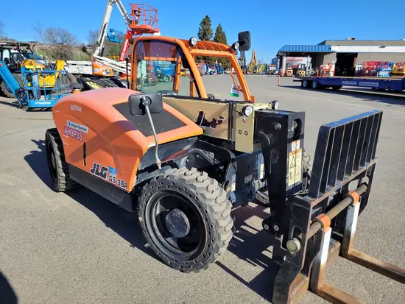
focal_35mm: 26
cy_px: 152
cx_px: 202
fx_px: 304
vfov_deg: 53.1
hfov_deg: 67.3
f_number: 1.8
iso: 40
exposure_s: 1/1732
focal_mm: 5.4
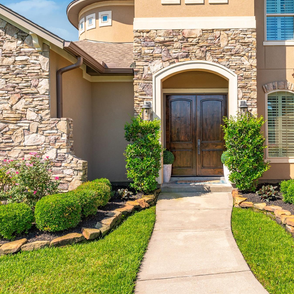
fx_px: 298
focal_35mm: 31
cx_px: 195
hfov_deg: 51.6
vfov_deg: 52.5
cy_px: 146
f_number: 11
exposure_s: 1/160
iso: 125
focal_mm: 24
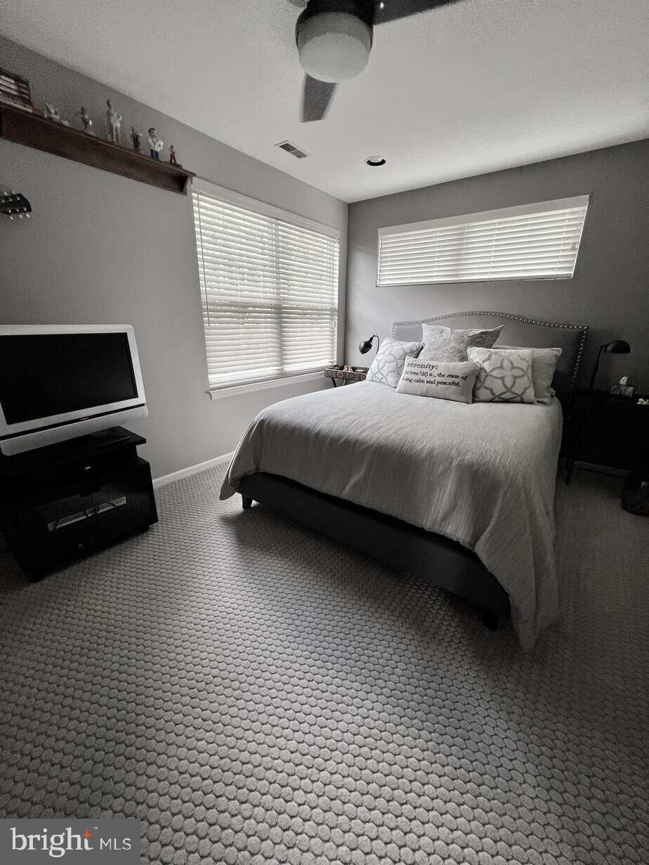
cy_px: 432
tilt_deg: -17.2
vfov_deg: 106.2
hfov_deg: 89.9
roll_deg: +0.3
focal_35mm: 13
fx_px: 325
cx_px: 324
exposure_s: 1/99
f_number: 1.8
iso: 200
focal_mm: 1.57
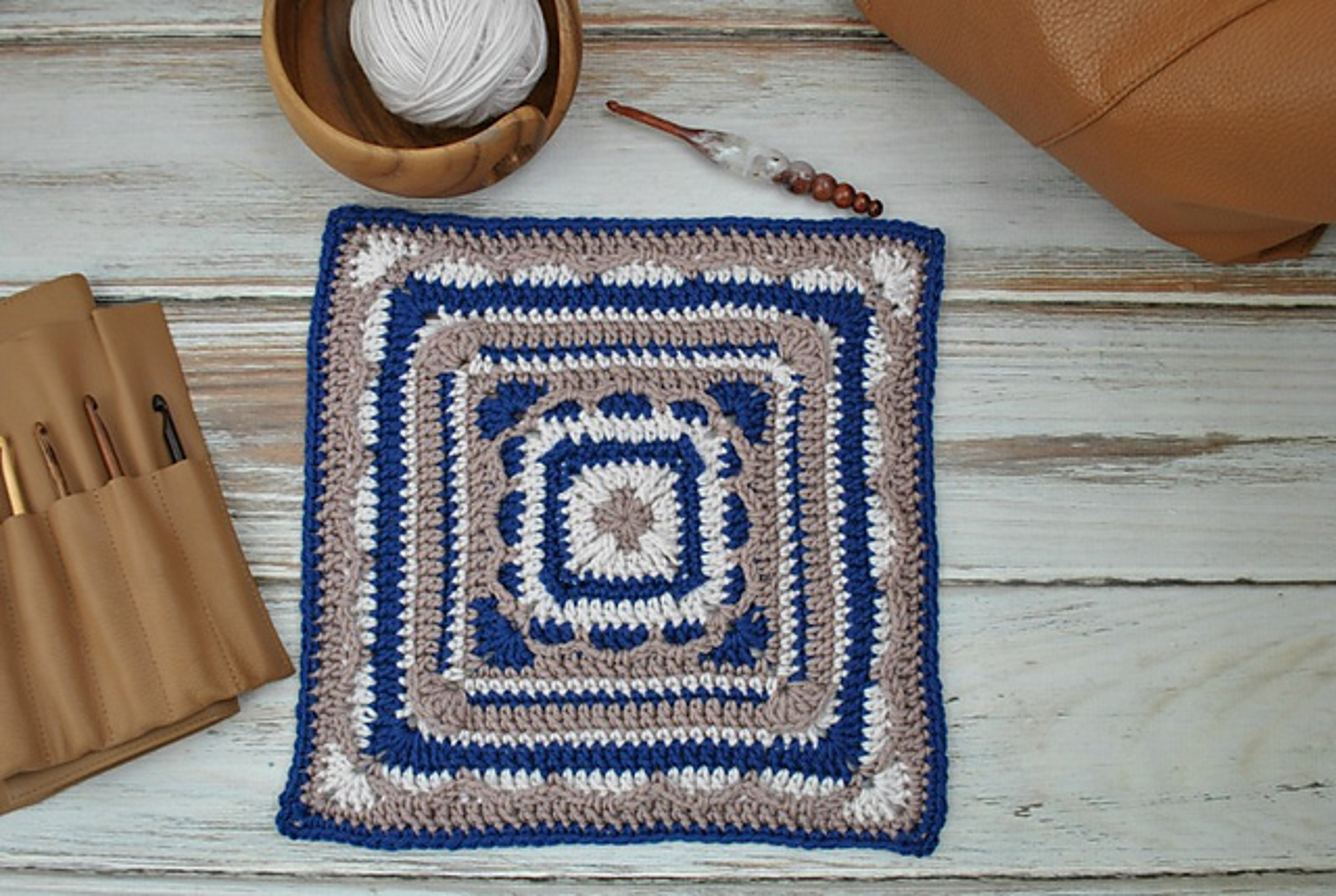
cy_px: 448
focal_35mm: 33
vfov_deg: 40.1
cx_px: 668
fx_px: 1227
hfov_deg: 57.1
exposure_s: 1/40
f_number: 8
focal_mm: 22
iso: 200
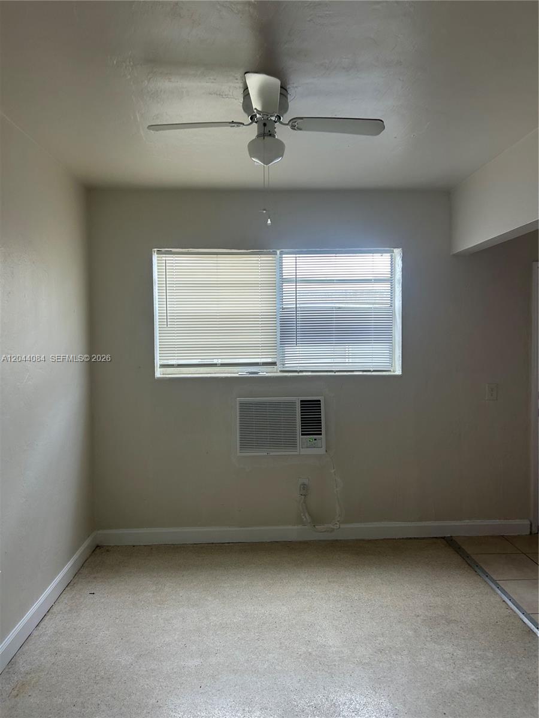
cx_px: 270
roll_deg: +0.3
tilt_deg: -4.2
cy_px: 359
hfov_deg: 53.1
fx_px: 540
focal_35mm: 26
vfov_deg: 67.3
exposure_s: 1/121
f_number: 1.5
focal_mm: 5.7
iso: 50
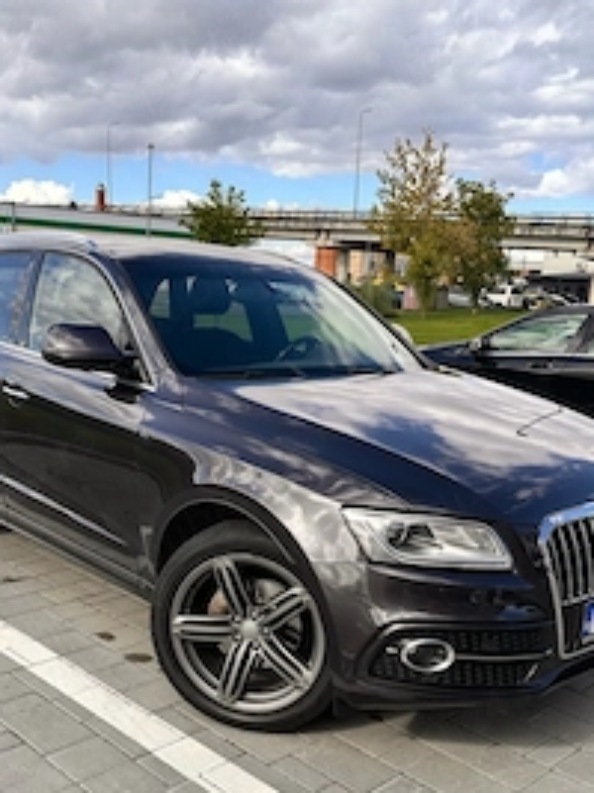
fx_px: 824
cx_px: 291
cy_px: 535
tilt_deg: -14.7
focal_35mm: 36
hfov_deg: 39.6
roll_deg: -4.3
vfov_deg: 50.4
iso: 80
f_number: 1.78
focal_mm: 6.86
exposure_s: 1/2252
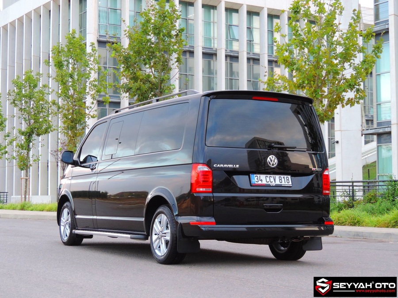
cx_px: 199
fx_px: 805
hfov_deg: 27.8
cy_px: 149
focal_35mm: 70
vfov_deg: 21.0
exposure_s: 1/80
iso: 400
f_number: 3.9
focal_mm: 12.4
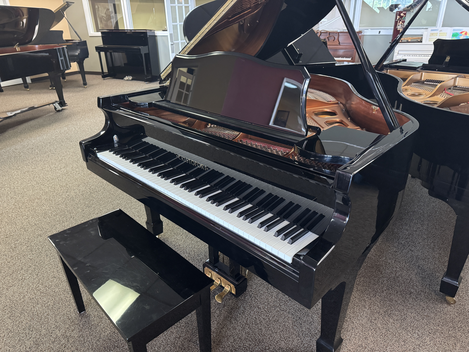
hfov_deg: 71.6
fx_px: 325
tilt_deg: -26.9
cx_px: 234
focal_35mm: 24
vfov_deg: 56.8
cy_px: 176
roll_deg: +2.0
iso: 800
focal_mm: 6.76
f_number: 1.78
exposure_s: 1/40
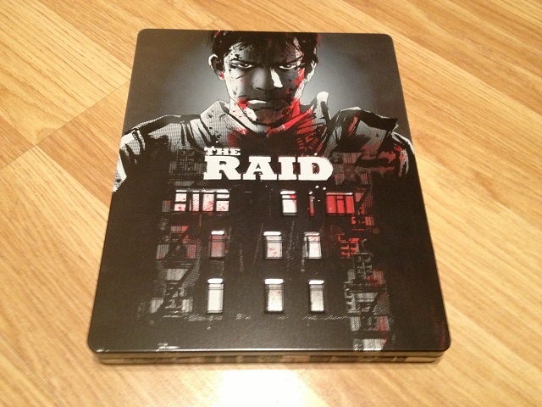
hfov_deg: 52.6
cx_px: 271
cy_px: 204
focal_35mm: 35
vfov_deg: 40.7
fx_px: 548
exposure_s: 1/20
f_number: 2.4
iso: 320
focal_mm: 4.28
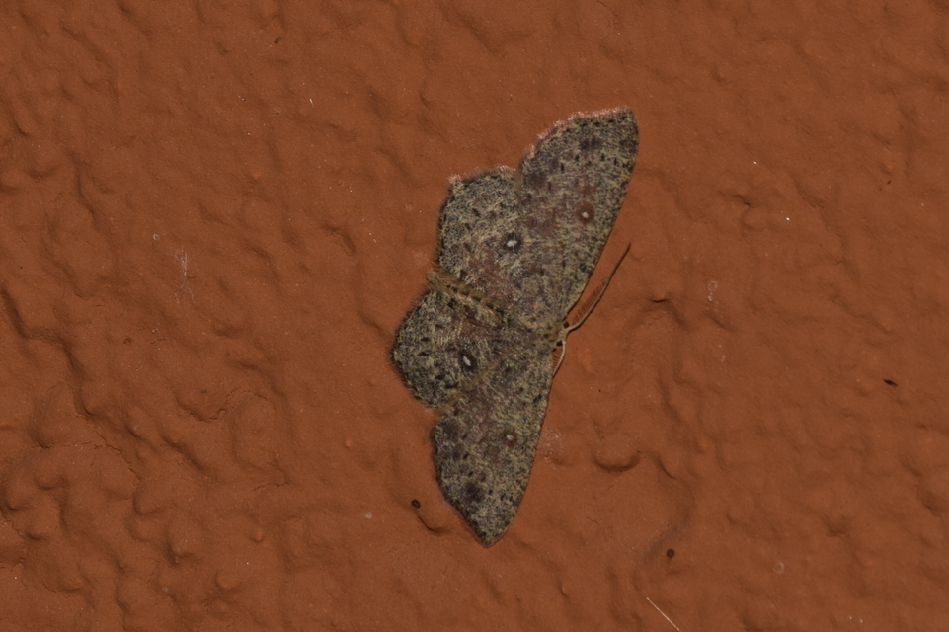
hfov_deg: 9.8
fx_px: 5534
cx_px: 474
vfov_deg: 6.5
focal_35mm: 210
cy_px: 316
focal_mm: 140
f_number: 16
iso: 100
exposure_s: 1/200
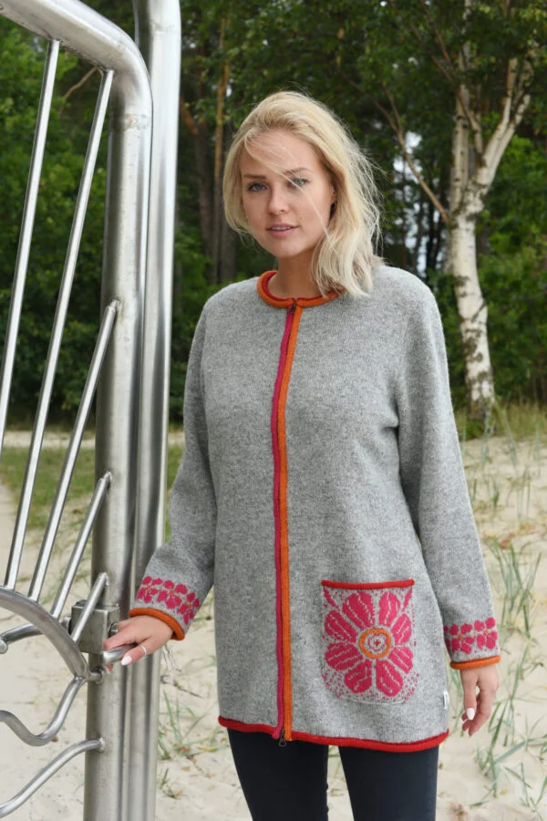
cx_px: 274
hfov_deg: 27.0
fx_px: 1139
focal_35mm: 50
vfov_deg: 39.6
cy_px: 410
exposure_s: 1/200
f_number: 7.1
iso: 800
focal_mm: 50
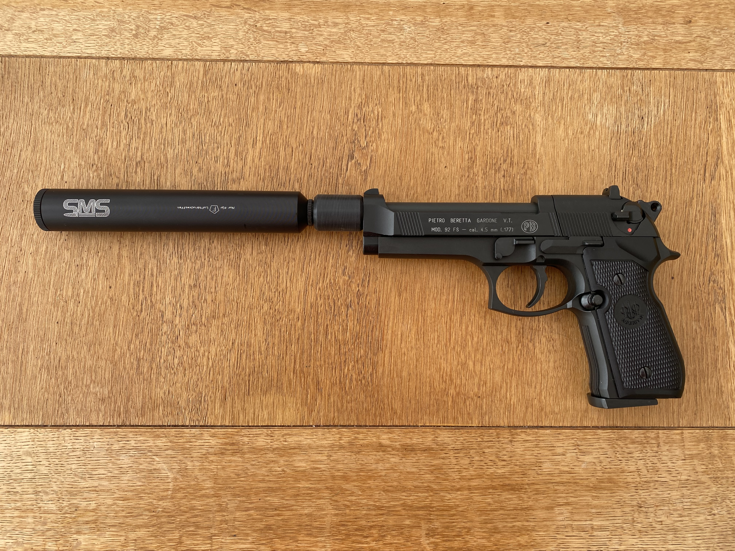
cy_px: 276
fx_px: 552
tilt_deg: -85.5
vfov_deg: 53.1
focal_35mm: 26
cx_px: 368
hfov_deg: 67.3
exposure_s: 1/121
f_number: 1.8
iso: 40
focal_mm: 4.25
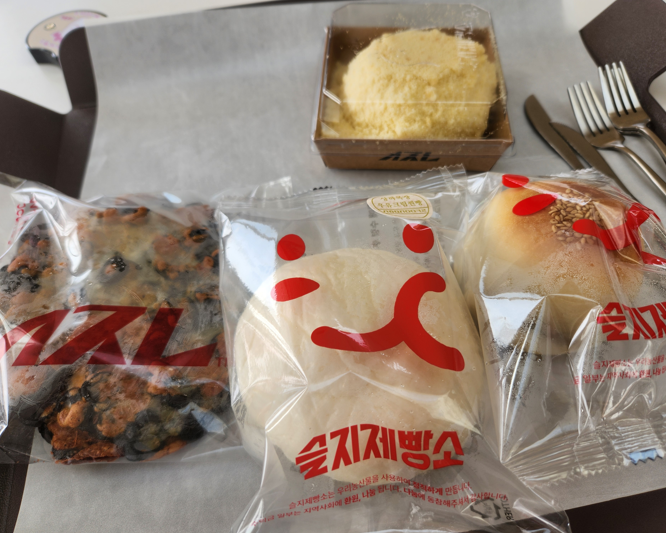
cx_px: 346
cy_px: 266
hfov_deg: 70.3
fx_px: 473
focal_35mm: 24
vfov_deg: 58.8
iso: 20
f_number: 1.8
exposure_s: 1/335
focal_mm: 5.4
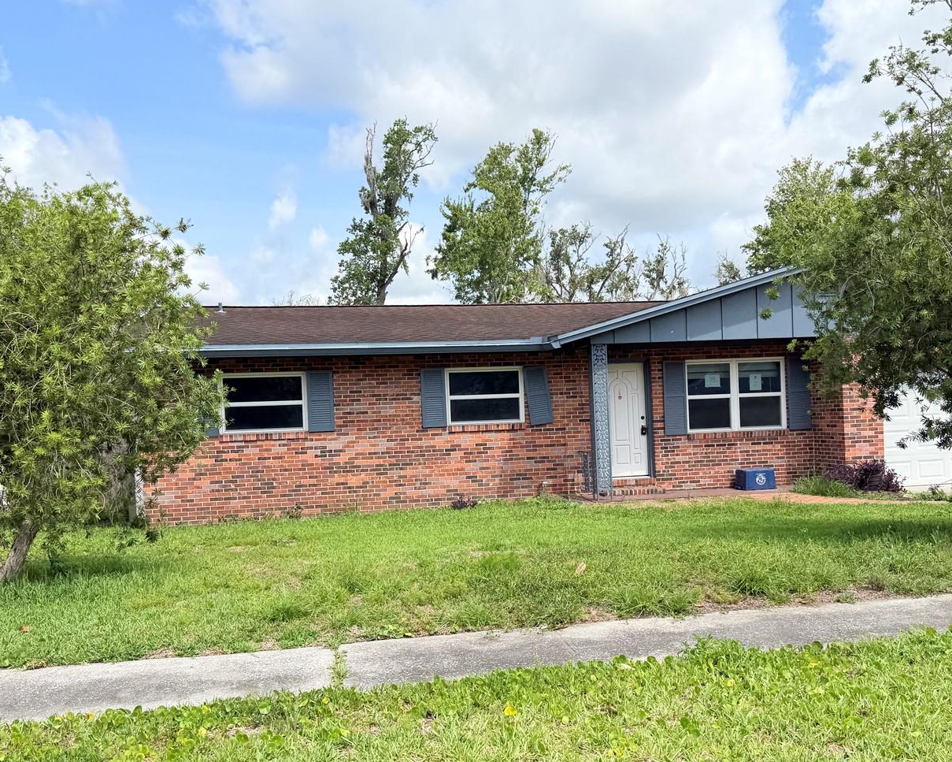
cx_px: 506
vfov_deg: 47.0
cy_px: 426
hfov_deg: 57.1
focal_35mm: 31
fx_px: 873
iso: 80
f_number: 1.78
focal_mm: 6.76
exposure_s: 1/3584
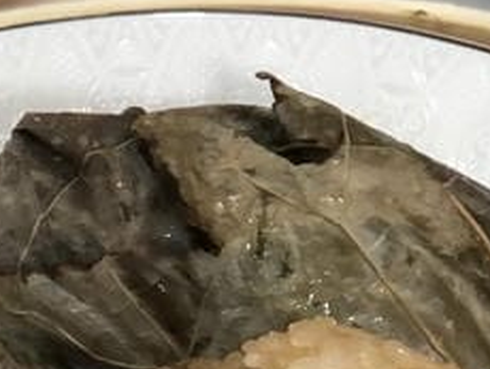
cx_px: -187
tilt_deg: -41.5
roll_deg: +8.5
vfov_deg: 5.0
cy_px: 469
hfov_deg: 6.6
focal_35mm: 297
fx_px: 4209
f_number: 2.8
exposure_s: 1/30
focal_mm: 6.6
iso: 100
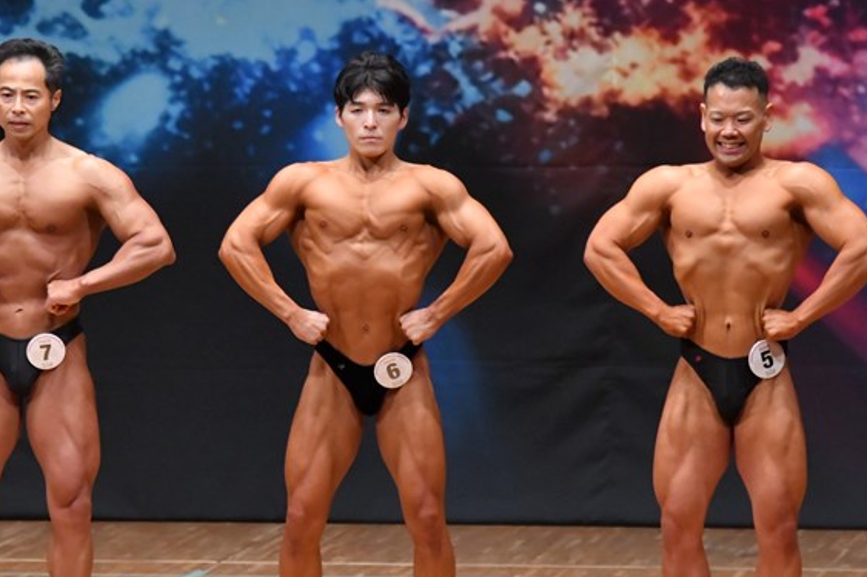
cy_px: 346
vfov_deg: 3.7
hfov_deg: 5.5
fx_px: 8956
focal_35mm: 372
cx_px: 315
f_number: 5.6
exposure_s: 1/400
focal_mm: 180
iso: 6400
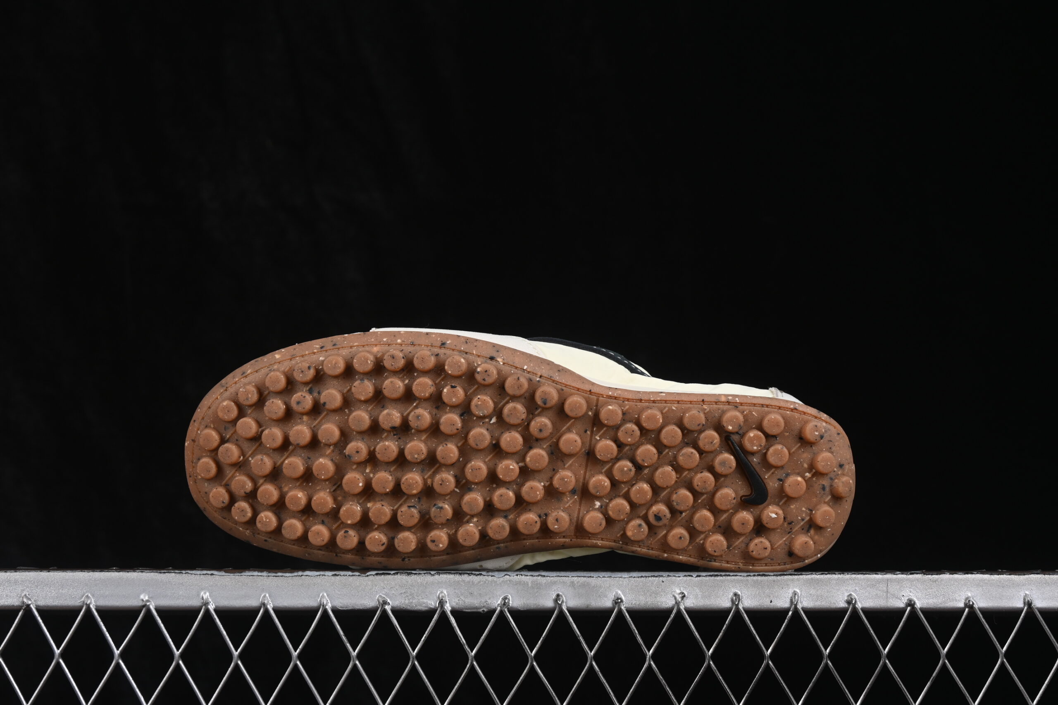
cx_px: 529
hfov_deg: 27.0
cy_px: 352
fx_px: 2204
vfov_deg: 18.2
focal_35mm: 75
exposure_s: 1/80
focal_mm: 50
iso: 160
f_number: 8
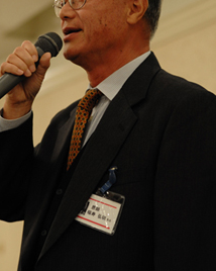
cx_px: 74
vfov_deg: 17.1
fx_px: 896
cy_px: 69
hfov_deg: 13.7
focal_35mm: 112
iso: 1000
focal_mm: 50
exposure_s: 1/100
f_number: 2.8
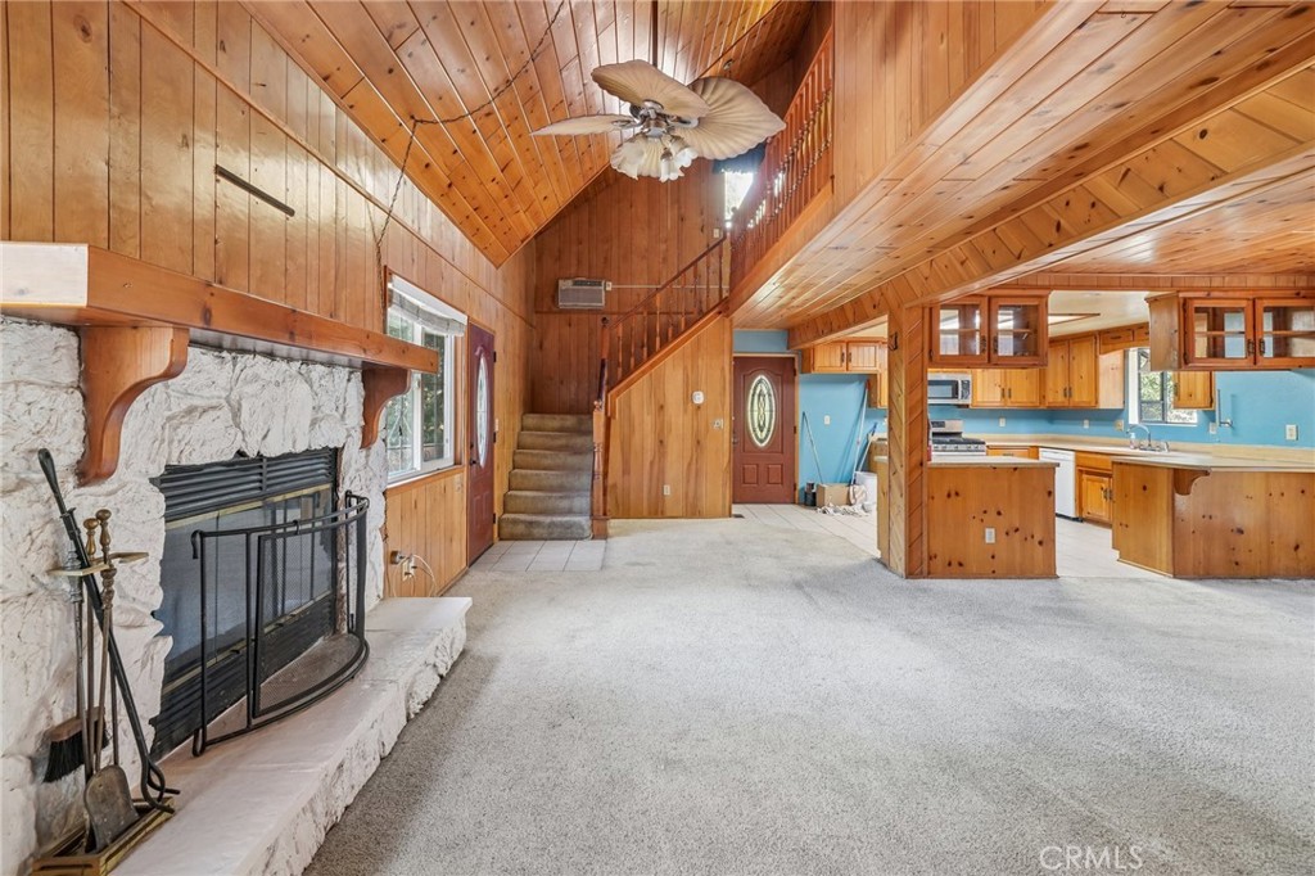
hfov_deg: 96.8
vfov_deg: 73.7
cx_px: 658
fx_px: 584
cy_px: 438
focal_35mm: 16
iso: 400
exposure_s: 1/2.5
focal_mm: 16
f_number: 8
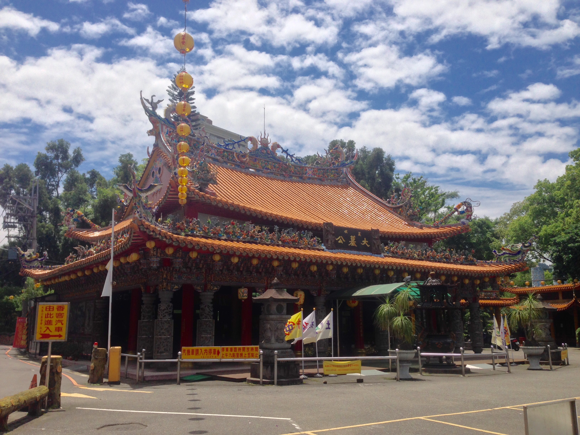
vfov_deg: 42.9
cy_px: 218
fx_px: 553
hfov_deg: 55.4
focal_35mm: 33
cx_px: 290
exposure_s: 1/2358
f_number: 2.4
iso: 50
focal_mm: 4.12
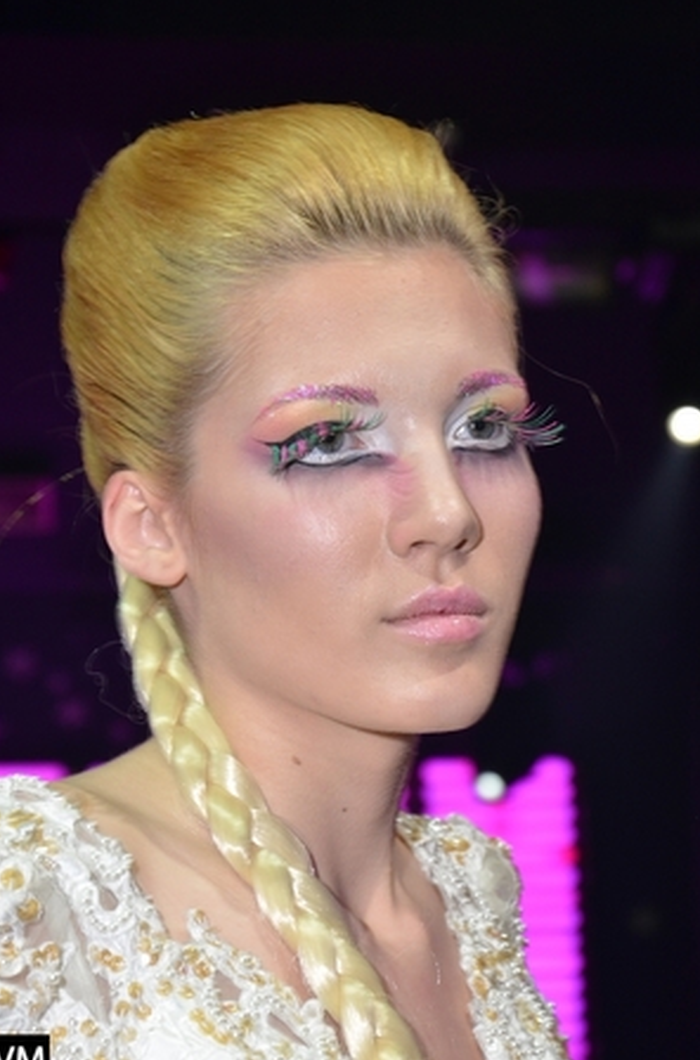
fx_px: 3375
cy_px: 502
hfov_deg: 11.8
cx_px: 326
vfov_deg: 17.8
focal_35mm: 115
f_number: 7.1
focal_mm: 66
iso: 800
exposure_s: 1/60
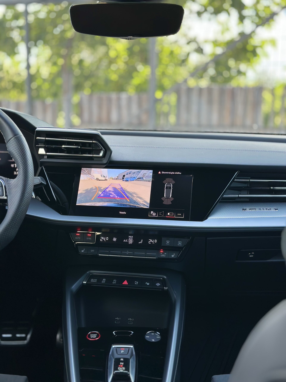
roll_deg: -1.4
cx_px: 143
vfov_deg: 39.7
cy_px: 191
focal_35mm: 48
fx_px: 529
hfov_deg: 30.3
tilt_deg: -8.1
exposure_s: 1/364
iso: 80
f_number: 1.78
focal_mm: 6.86
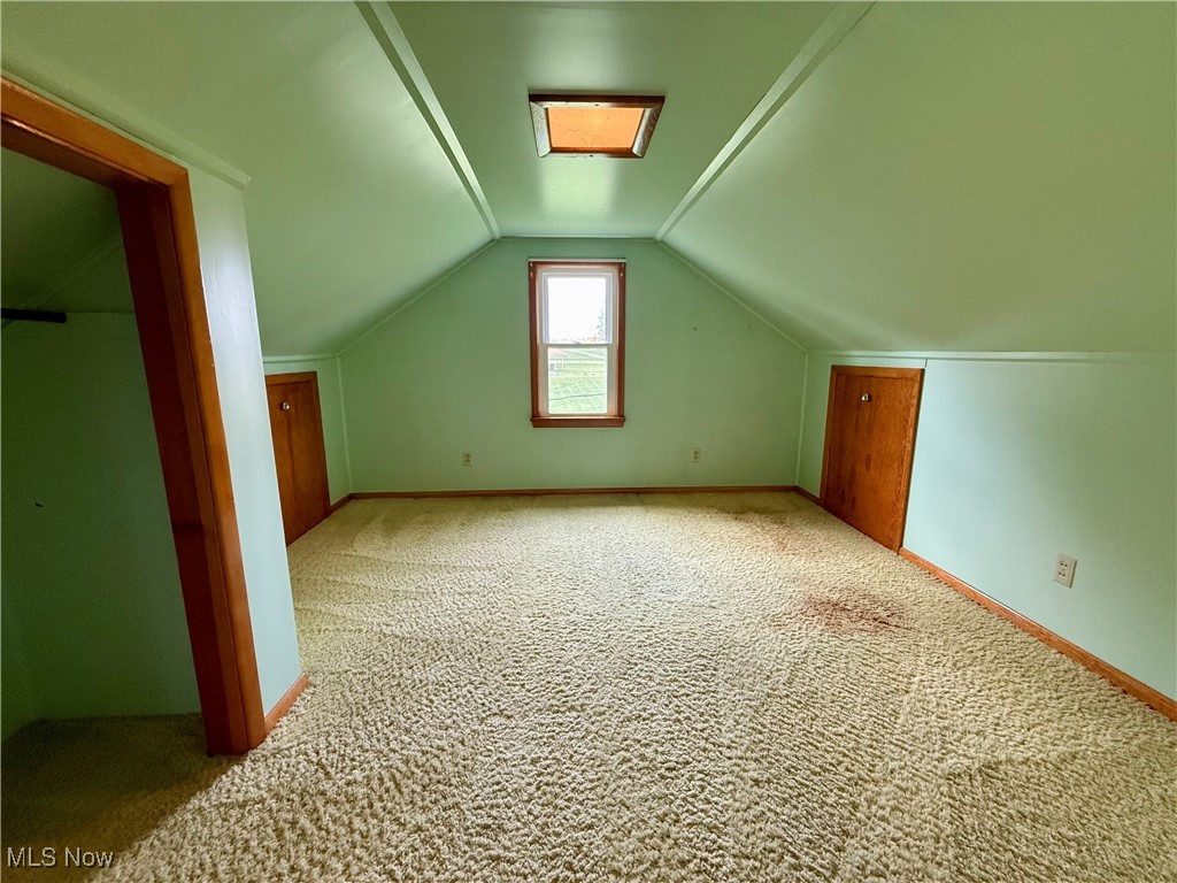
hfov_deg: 102.1
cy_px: 442
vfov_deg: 85.7
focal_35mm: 14
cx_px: 588
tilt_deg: -9.5
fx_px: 476
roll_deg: +0.1
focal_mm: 2.22
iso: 400
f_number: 2.2
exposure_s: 1/120
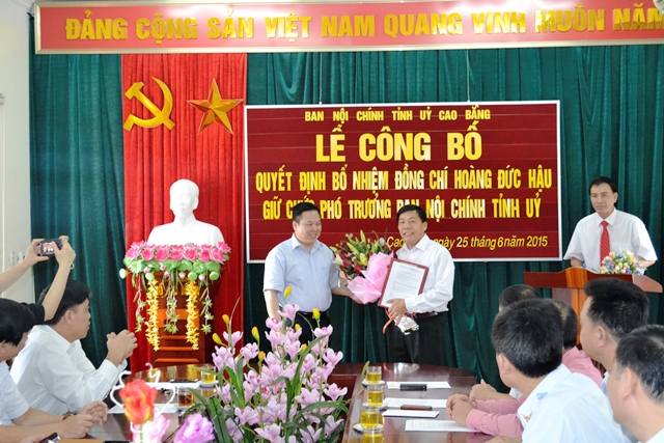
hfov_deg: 36.9
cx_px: 332
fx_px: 996
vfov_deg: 25.1
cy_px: 222
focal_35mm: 54
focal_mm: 36
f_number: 5
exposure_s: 1/60
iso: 2500
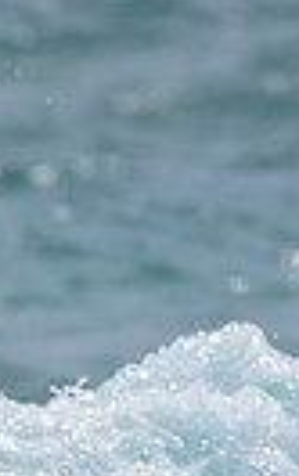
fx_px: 35556
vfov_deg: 0.8
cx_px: -217
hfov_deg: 0.5
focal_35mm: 2739
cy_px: 682
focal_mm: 500
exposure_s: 1/2000
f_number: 5.6
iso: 80
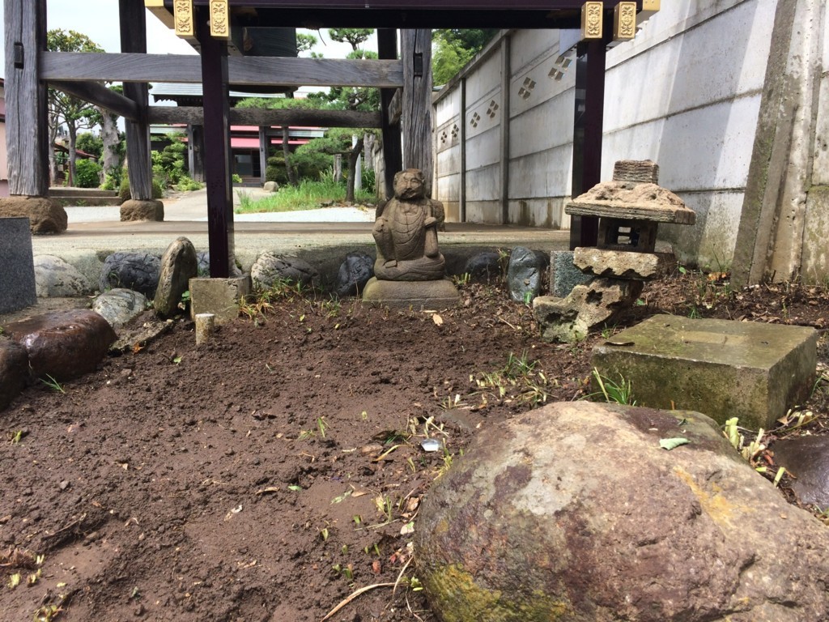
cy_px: 311
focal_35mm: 29
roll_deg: +0.1
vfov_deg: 48.2
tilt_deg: -13.5
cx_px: 414
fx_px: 695
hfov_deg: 61.7
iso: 32
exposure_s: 1/873
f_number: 2.2
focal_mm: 4.15
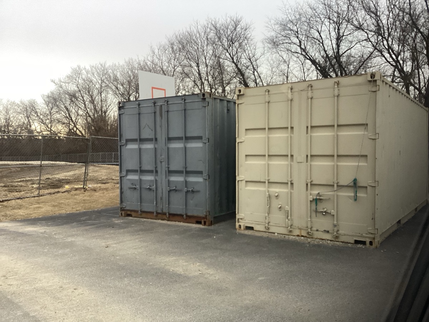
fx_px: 384
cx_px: 214
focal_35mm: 31
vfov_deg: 45.4
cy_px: 161
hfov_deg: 58.4
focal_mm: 3.3
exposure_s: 1/60
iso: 160
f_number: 2.4
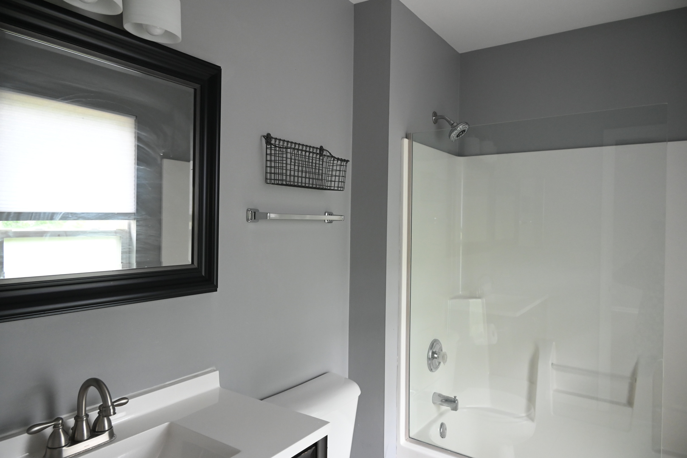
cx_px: 344
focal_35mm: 24
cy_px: 229
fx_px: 458
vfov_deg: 53.2
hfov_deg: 73.7
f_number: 6.3
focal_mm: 24
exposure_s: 1/160
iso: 2500
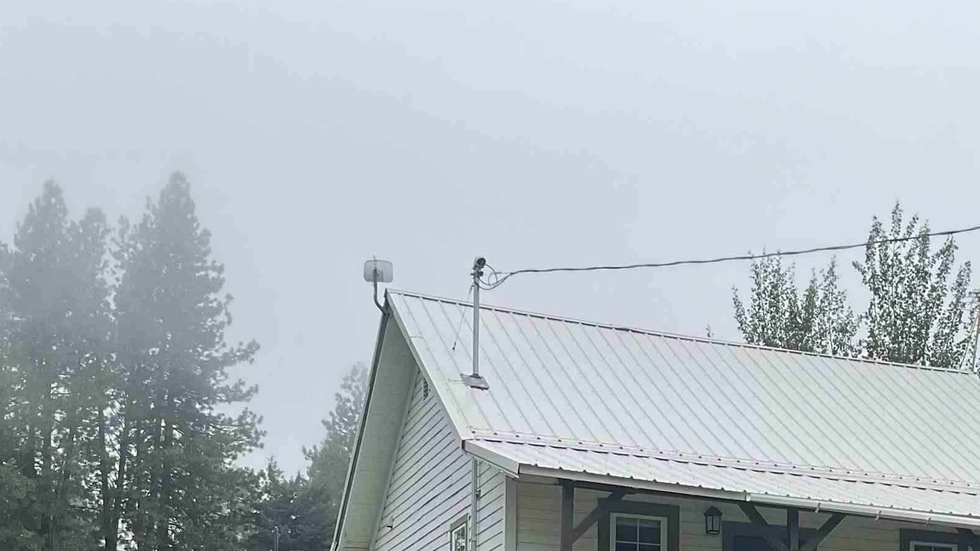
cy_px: 701
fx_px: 1585
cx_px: 751
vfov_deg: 18.5
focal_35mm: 61
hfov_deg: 33.6
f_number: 1.8
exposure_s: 1/1121
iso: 16
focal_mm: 3
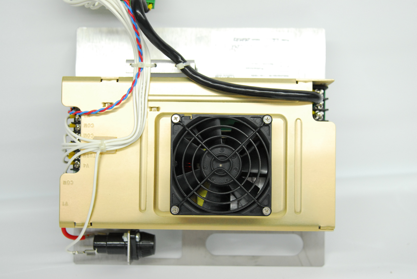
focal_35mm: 52
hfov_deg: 37.8
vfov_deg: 25.8
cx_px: 208
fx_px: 609
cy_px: 140
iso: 800
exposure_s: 1/160
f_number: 3.2
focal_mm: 35
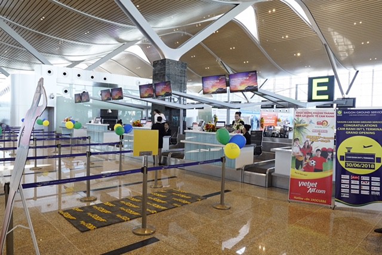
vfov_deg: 53.2
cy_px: 128
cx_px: 191
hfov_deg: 73.7
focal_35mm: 24
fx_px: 255
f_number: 5
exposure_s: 1/100
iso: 1250
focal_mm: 16
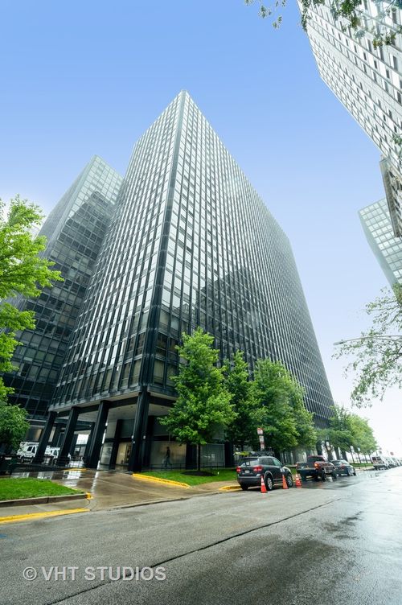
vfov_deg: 104.3
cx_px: 201
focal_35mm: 14
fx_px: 235
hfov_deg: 81.1
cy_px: 302
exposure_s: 1/13
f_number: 9
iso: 100
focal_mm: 14
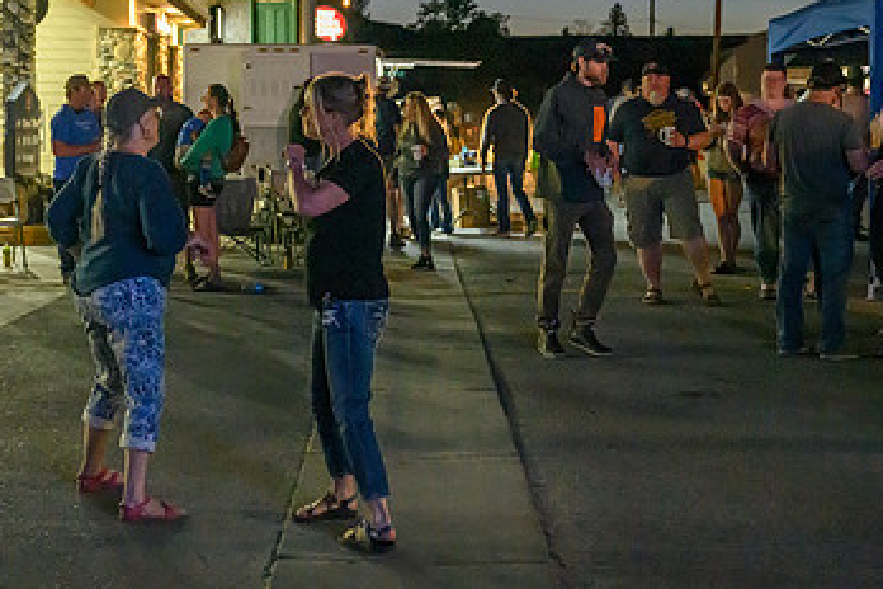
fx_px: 1472
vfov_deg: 22.5
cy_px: 192
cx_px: 322
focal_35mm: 60
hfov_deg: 33.2
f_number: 2.8
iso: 12800
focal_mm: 36
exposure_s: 1/200
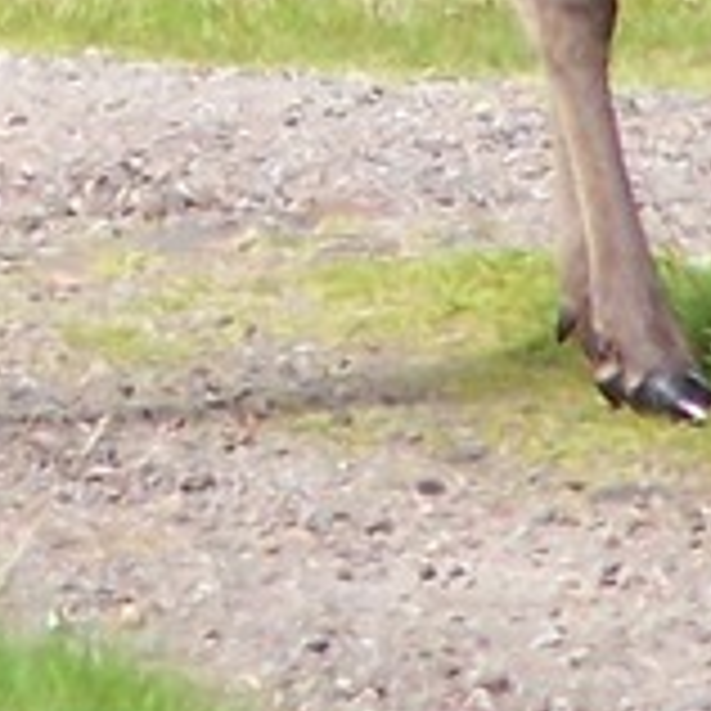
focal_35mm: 1698
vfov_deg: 1.0
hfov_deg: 1.0
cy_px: -536
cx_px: -27
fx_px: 39458
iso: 140
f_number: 3.7
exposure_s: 1/750
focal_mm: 63
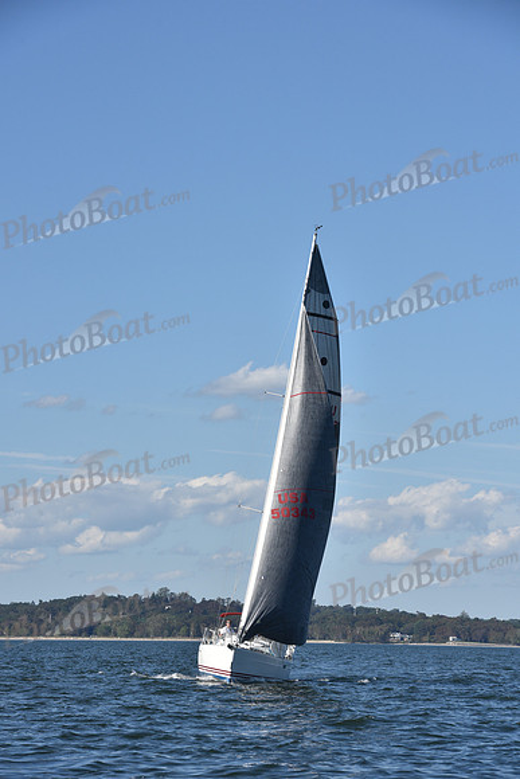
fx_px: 2707
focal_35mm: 125
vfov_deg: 16.4
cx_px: 260
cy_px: 390
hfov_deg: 11.0
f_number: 9
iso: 320
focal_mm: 125
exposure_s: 1/1250
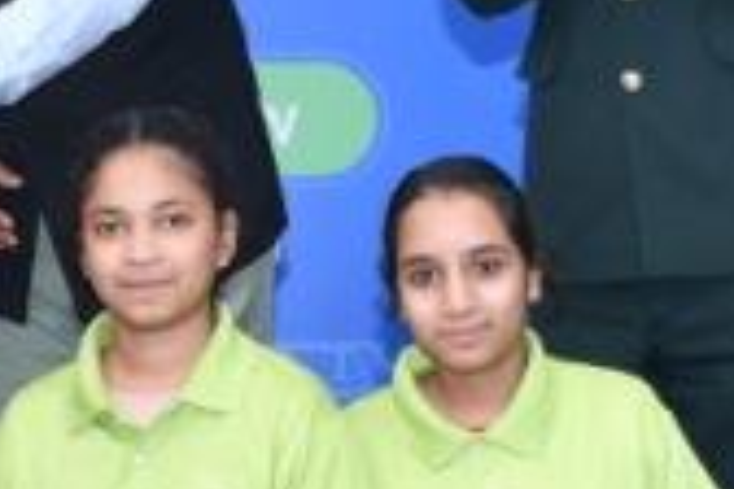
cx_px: -144
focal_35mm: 207
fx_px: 4220
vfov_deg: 6.6
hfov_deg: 9.8
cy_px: 120
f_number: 6.3
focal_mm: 34
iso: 200
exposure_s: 1/200
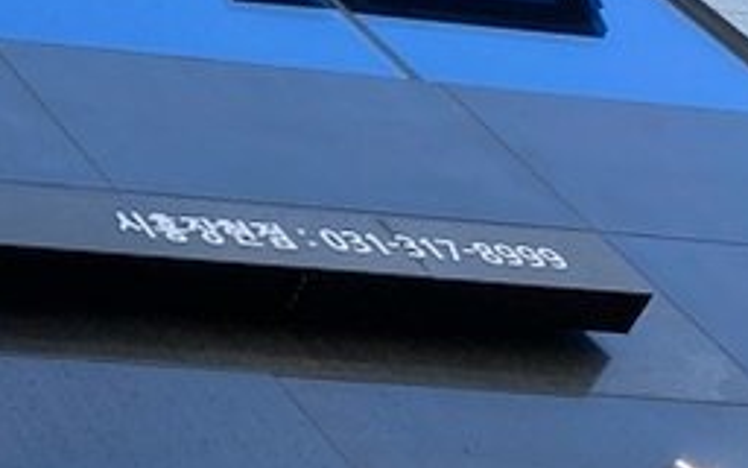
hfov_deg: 12.0
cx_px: -1081
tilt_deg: +50.8
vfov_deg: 9.5
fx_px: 2813
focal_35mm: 138
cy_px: 336
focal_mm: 4.25
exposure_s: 1/571
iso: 32
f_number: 1.8
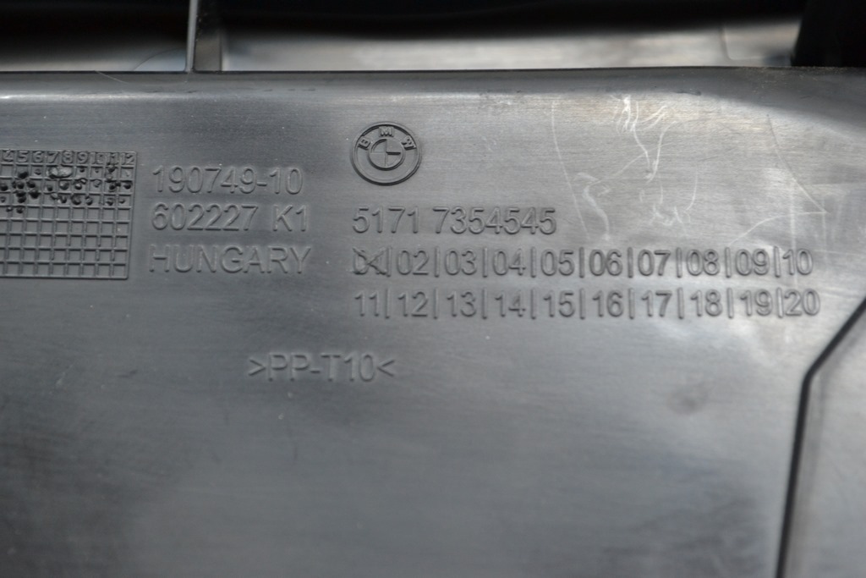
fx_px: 1985
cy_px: 289
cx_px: 433
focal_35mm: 82
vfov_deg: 16.6
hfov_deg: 24.6
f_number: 5.6
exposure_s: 1/60
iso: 720
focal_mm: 55
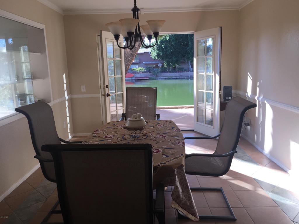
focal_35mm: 29
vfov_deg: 48.2
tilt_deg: -8.6
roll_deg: +0.5
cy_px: 112
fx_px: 250
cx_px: 150
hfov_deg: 61.7
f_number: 2.2
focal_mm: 4.15
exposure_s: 1/229
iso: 32
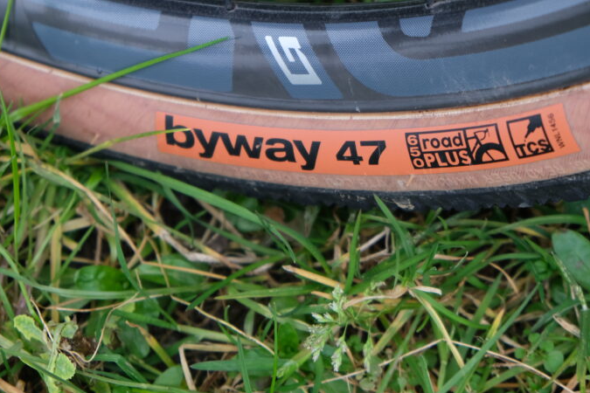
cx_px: 325
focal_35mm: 126
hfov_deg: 16.3
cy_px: 131
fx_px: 2065
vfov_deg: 10.9
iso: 160
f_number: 4
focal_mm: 55
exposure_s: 1/120
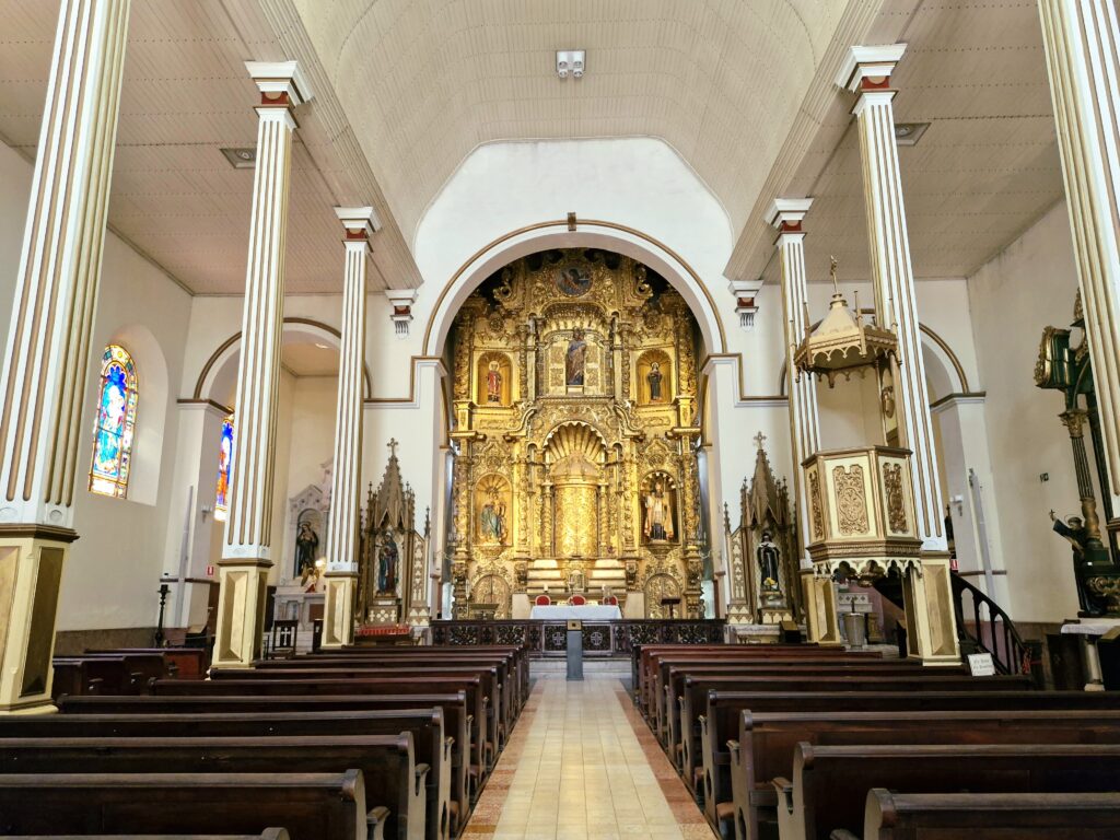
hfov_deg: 73.9
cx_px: 560
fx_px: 744
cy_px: 420
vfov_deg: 58.9
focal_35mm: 23
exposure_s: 1/120
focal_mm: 5.54
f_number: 1.8
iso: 1000
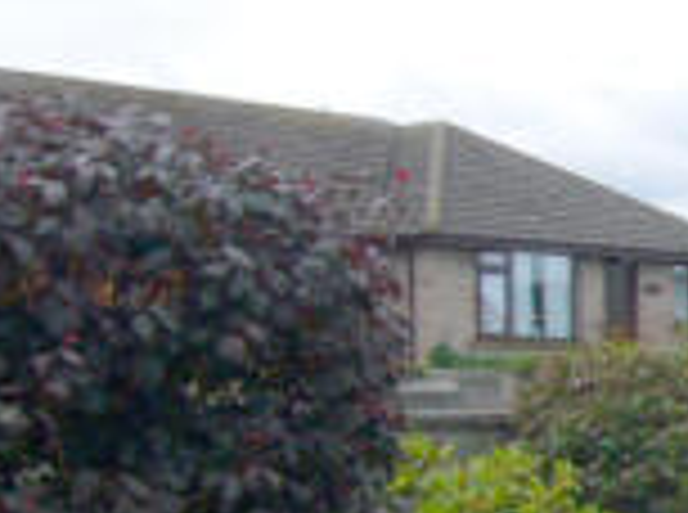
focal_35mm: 107
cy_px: 533
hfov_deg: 17.0
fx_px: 2122
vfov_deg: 13.6
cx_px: 978
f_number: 5.6
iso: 80
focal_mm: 4.6
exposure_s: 1/250
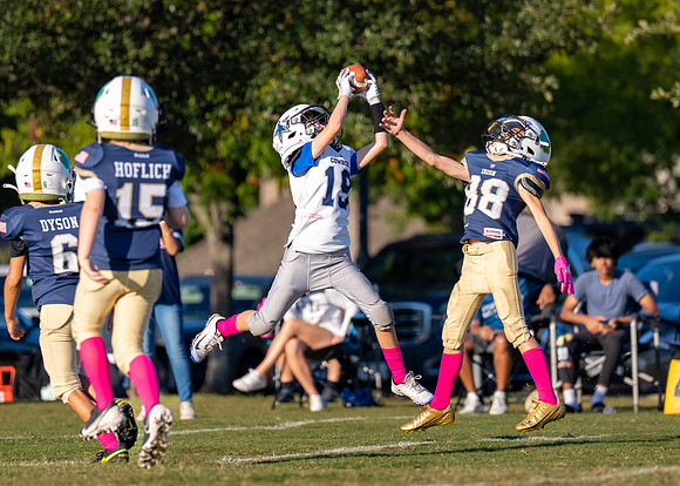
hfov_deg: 4.3
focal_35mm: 468
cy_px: 186
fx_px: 9038
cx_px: 393
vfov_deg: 3.1
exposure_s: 1/2500
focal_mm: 200
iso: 200
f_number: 2.8
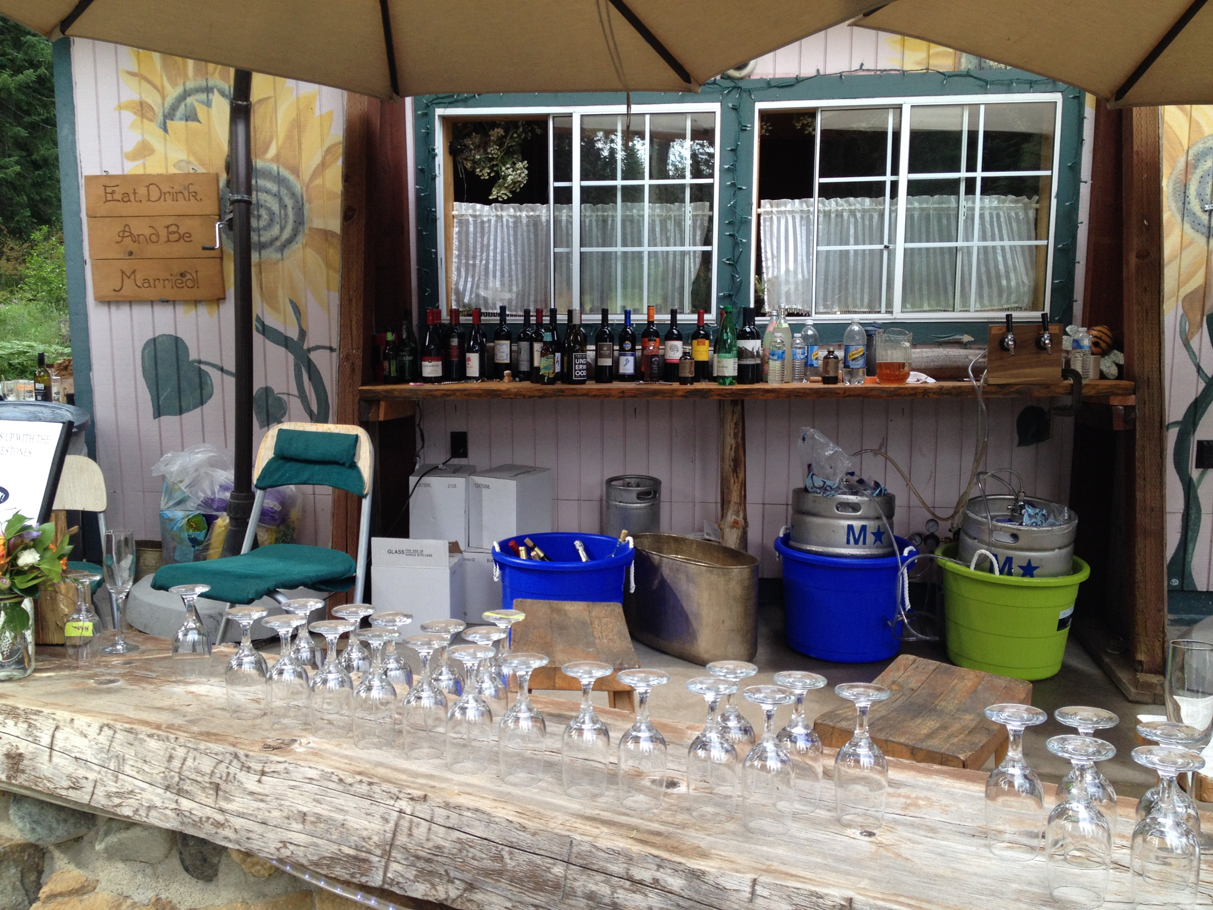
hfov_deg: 52.6
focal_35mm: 35
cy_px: 455
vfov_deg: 40.7
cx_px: 606
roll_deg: -2.1
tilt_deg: -6.2
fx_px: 1226
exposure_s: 1/120
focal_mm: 4.28
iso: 64
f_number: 2.4
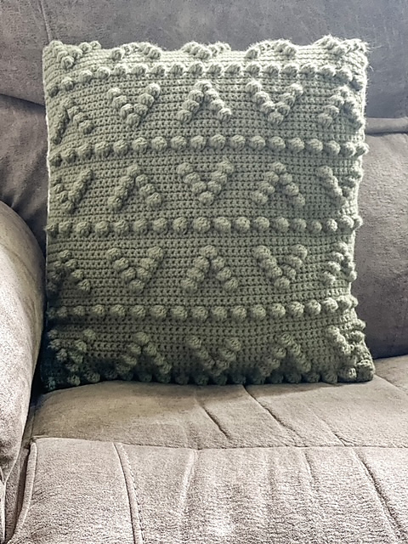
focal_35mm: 77
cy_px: 272
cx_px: 204
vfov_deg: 25.3
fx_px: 1210
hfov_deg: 19.1
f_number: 2.8
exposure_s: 1/15
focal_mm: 9
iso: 640
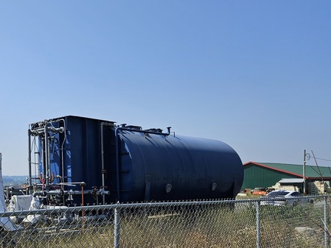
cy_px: 169
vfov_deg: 34.8
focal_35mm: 41
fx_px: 392
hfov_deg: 43.3
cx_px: 58
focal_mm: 5.4
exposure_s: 1/2723
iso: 25
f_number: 1.8
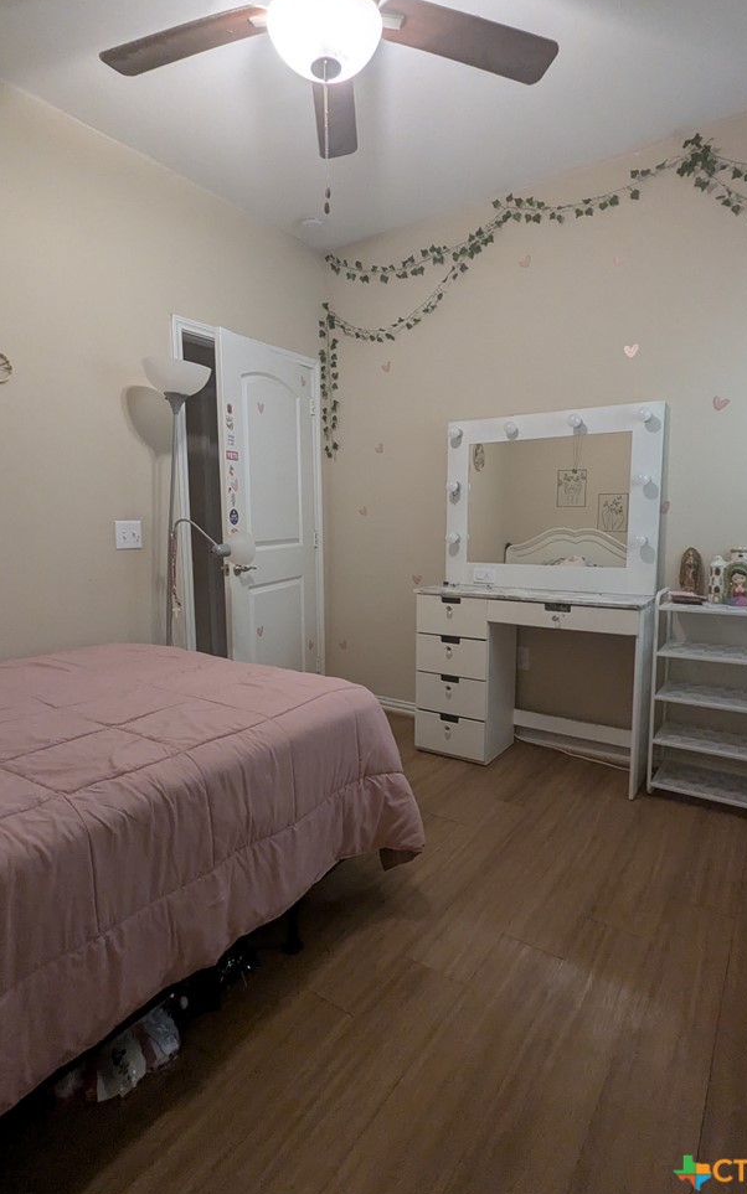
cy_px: 582
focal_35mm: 18
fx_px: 586
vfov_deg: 91.1
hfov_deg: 65.0
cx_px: 375
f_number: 2.2
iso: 192
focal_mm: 2.35
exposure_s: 1/24
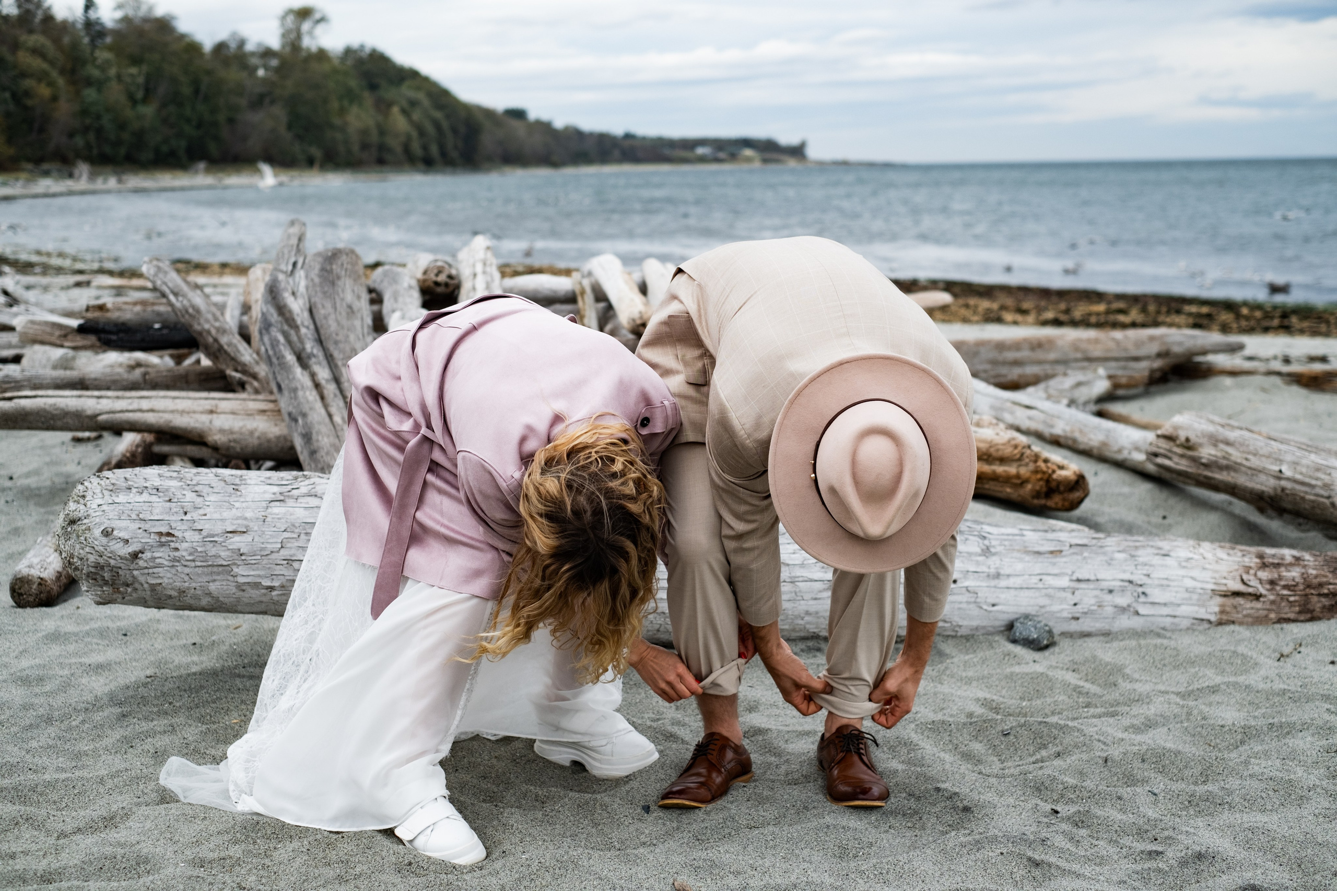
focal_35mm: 53
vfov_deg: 25.5
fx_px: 1968
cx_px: 668
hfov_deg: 37.5
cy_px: 446
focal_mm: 35
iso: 160
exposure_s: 1/950
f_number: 2.8
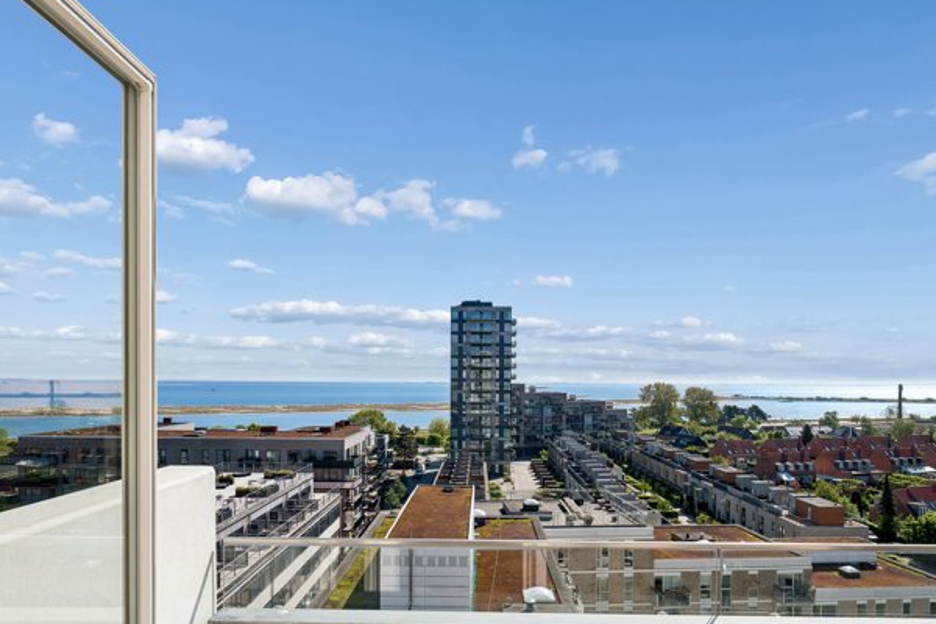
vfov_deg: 52.5
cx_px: 466
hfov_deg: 73.7
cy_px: 392
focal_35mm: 24
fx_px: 624
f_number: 11
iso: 160
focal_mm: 18
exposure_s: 1/400
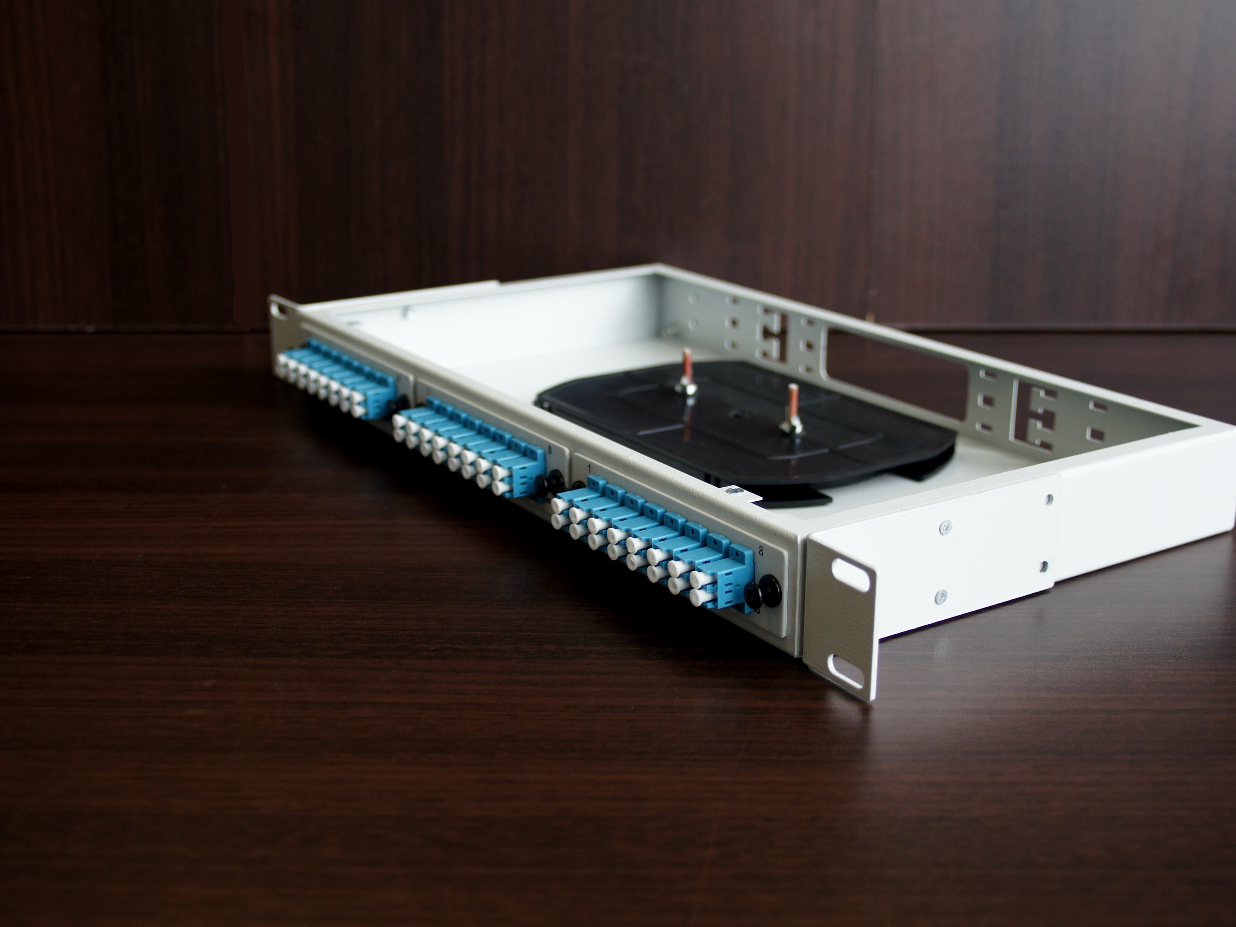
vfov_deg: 33.6
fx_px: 1535
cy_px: 458
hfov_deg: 43.8
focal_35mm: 43
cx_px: 640
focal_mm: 26
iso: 250
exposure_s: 1/50
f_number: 4
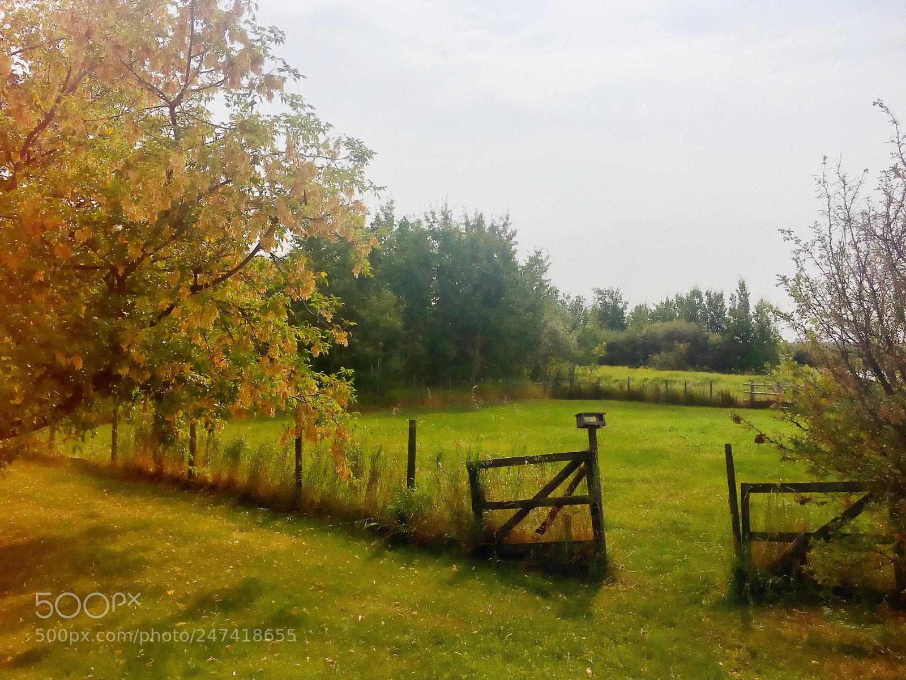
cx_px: 453
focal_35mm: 29
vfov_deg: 48.2
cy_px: 340
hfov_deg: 61.7
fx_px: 759
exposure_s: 1/5495
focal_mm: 4.15
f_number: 2.2
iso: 25
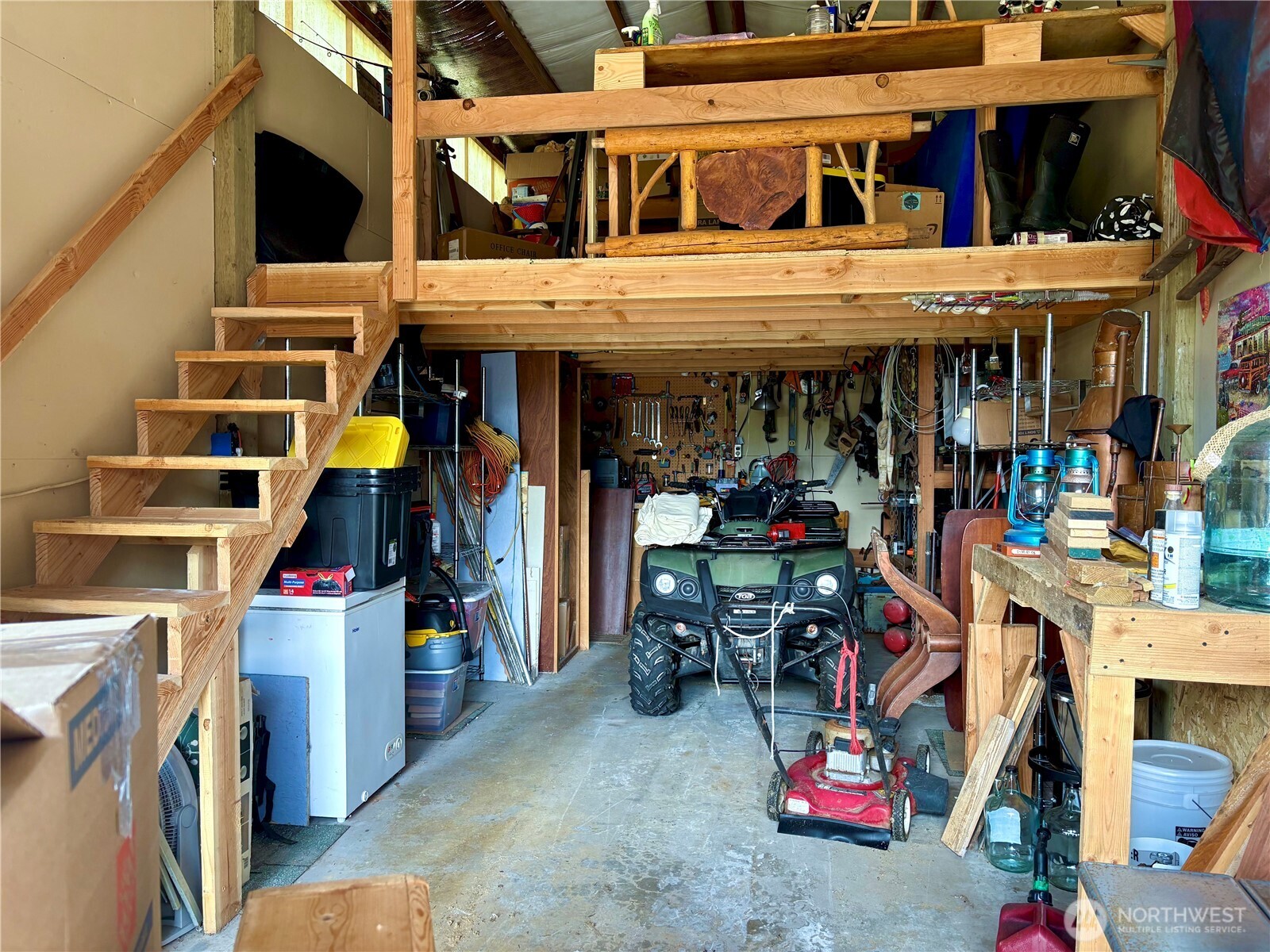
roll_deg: +0.2
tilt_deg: -1.5
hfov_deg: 67.3
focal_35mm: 26
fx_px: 954
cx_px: 635
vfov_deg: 53.1
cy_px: 476
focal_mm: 5.96
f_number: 1.6
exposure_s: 1/121
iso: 100
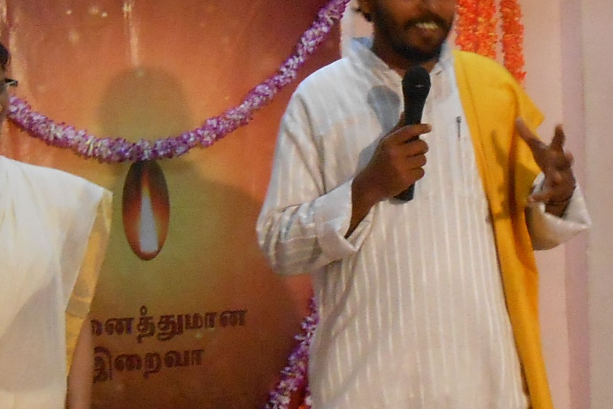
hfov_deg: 18.9
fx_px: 1839
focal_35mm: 108
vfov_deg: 12.7
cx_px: 336
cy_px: 115
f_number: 3.8
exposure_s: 1/30
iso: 400
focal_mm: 5.3
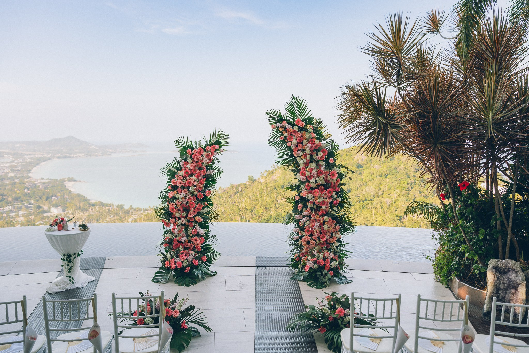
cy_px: 176
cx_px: 264
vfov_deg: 46.4
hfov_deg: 65.5
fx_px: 411
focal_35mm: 28
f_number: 4.5
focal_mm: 28
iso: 160
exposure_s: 1/640
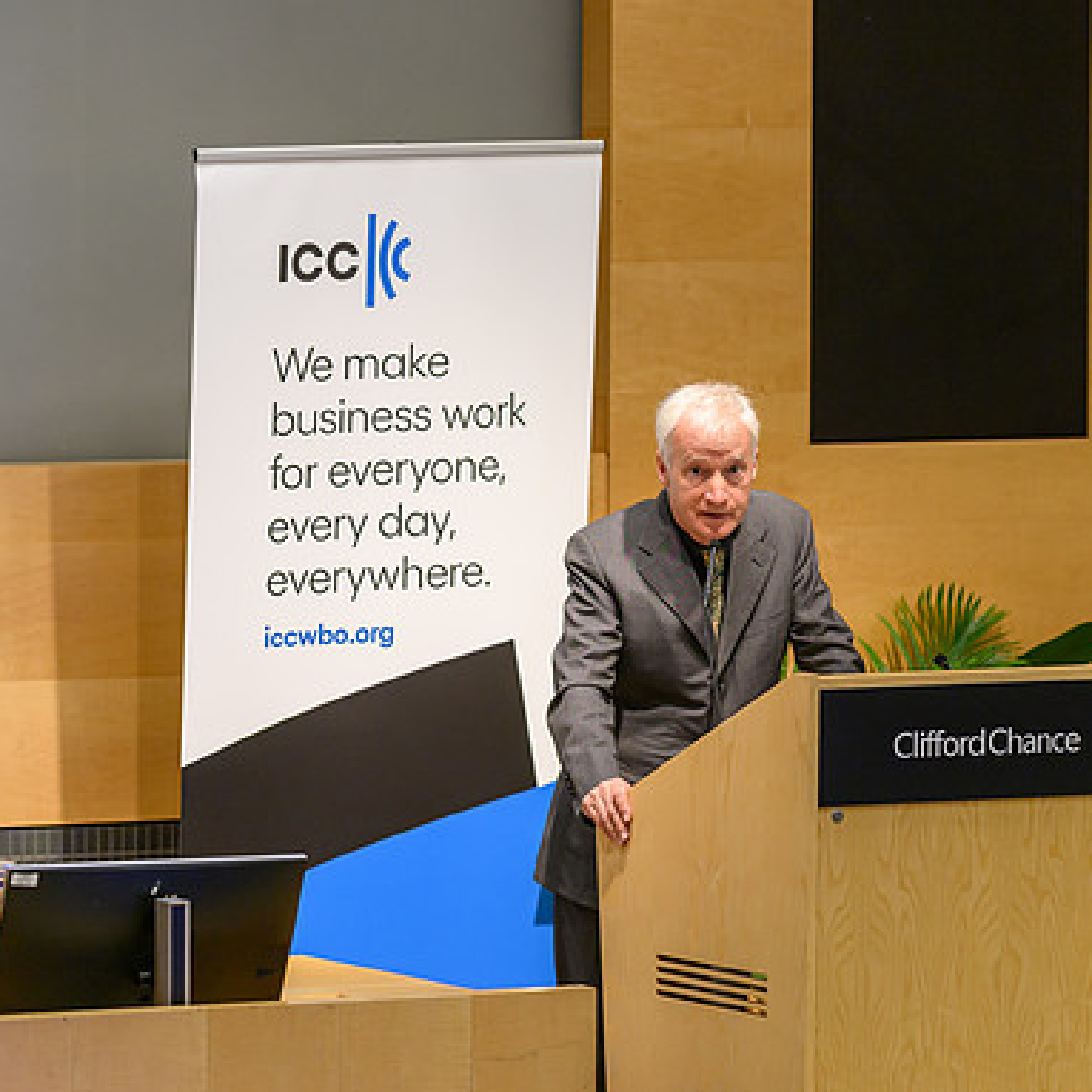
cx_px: 661
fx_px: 9387
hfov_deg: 6.7
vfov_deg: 6.7
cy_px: 545
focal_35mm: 263
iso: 280
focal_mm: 135
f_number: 1.8
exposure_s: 1/125
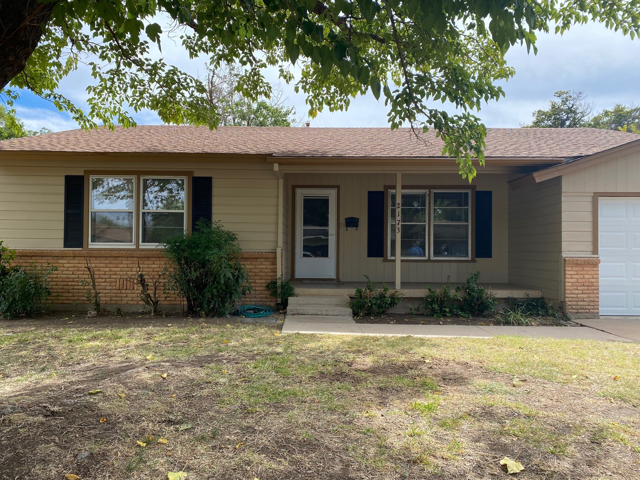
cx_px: 320
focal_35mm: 26
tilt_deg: +0.7
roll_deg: -0.6
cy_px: 240
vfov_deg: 53.1
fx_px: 481
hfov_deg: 67.3
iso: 32
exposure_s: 1/1053
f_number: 1.8
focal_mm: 4.25
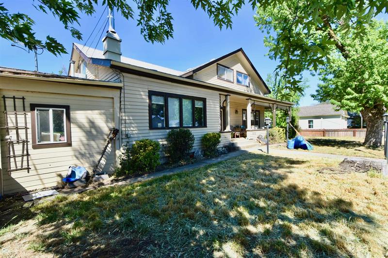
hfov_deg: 100.4
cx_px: 194
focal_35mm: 15
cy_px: 129
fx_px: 162
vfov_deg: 77.3
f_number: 7.1
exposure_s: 1/250
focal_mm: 10
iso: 200
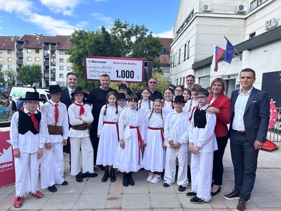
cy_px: 106
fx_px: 211
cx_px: 140
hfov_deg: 67.3
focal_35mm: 26
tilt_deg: -5.1
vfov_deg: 53.1
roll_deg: -1.9
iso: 50
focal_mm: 5.7
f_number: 1.5
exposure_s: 1/1361
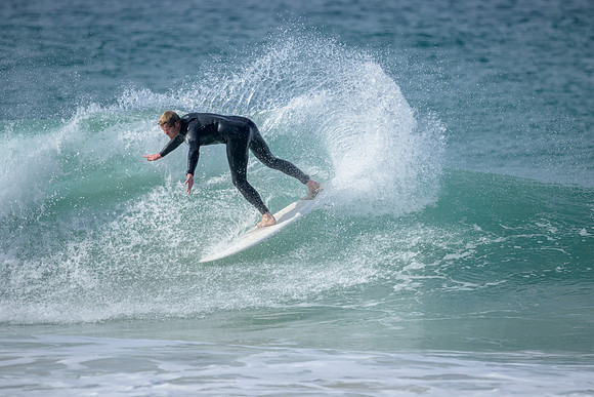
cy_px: 198
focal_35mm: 800
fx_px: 13202
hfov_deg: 2.6
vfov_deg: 1.7
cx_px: 297
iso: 400
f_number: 6.3
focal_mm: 800
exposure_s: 1/2500
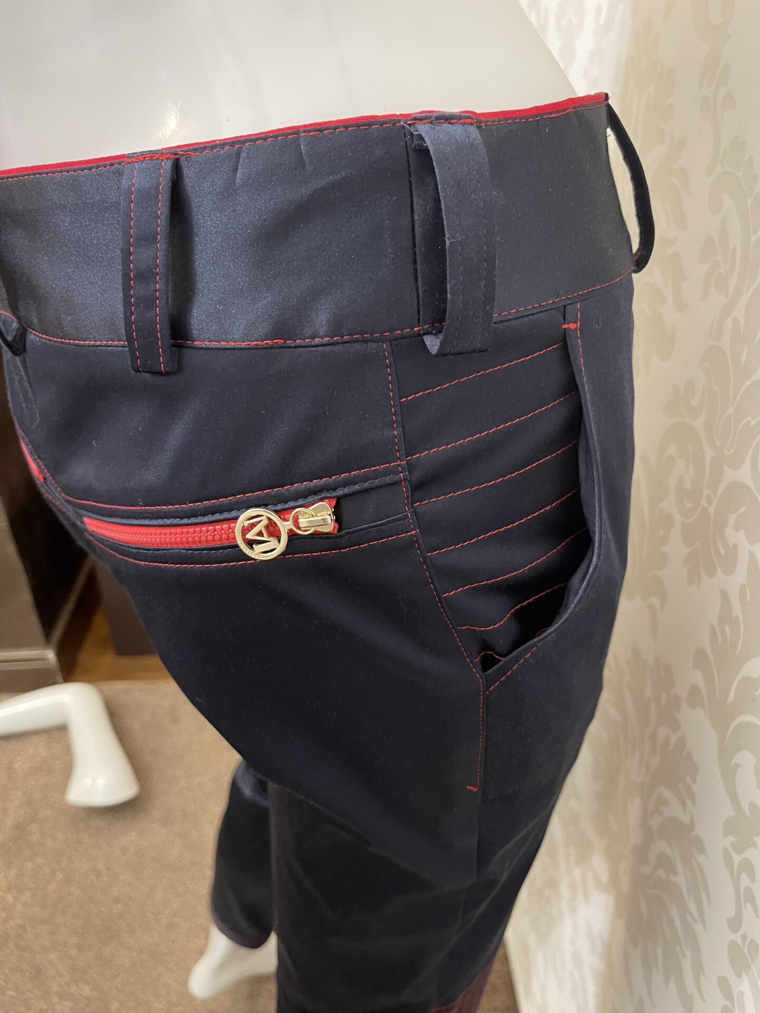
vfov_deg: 69.4
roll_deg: +1.7
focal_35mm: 25
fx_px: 732
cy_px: 506
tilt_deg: -31.6
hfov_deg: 54.9
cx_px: 380
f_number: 1.6
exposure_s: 1/25
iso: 640
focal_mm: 5.1
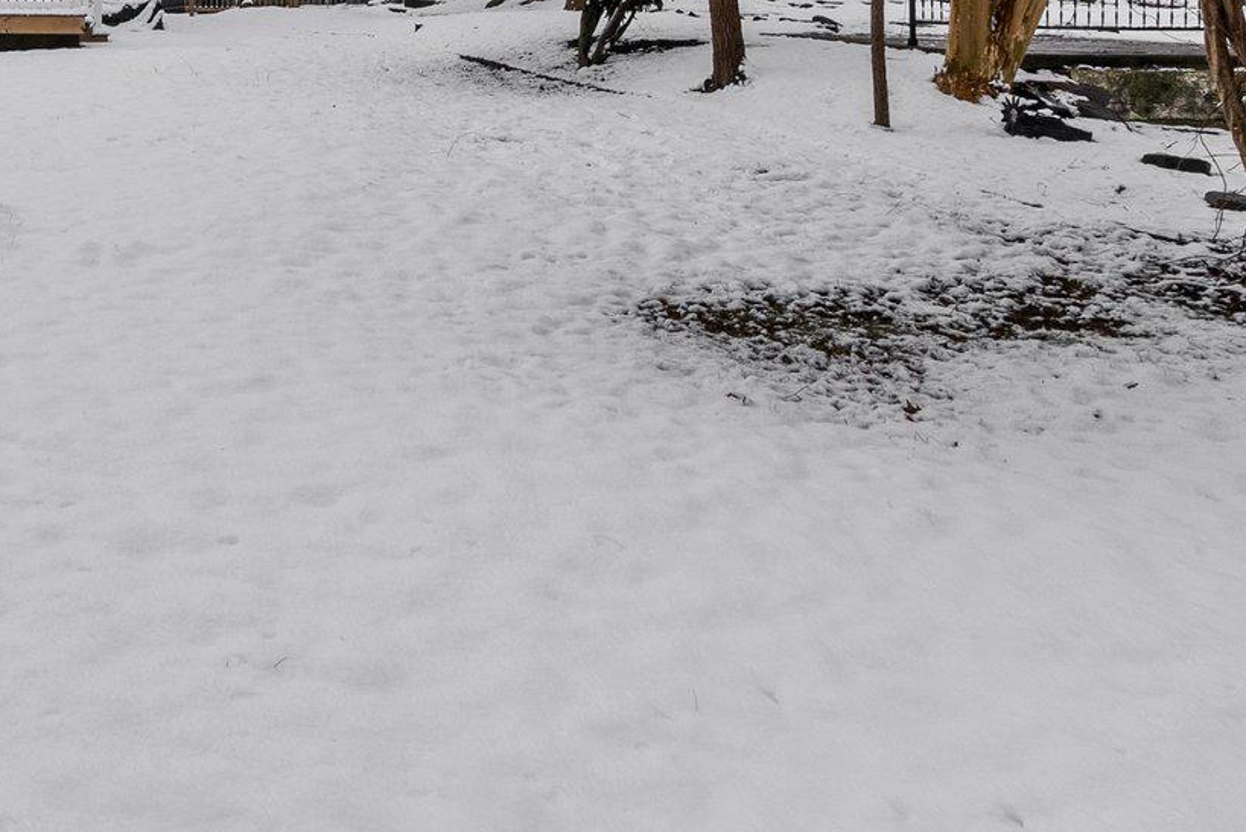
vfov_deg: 31.0
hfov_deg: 40.7
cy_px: -4
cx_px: -68
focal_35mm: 40
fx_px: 1385
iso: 500
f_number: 11
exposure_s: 1/125
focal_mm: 16
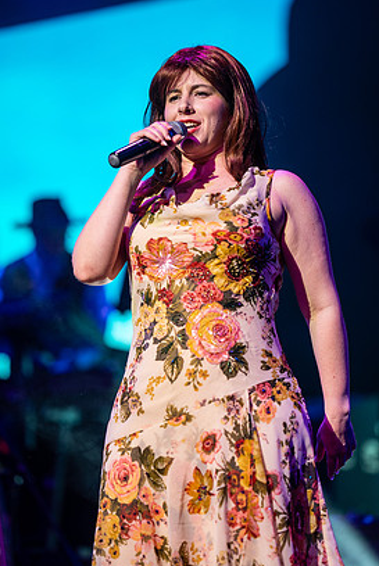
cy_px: 275
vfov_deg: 13.8
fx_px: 2347
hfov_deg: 9.2
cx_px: 187
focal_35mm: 149
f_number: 1.8
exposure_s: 1/320
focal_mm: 135
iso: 500
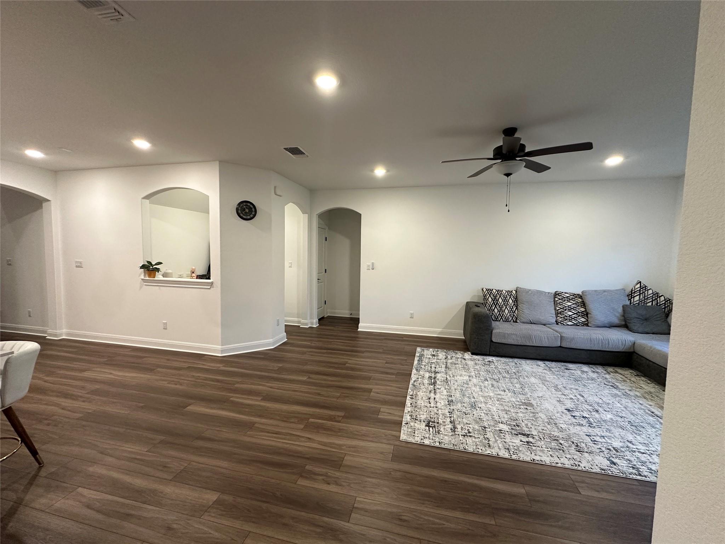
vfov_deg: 85.7
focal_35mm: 14
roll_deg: -1.2
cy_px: 272
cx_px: 362
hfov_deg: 102.1
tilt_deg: -3.8
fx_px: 293
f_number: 2.2
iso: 320
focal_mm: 2.22
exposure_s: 1/60
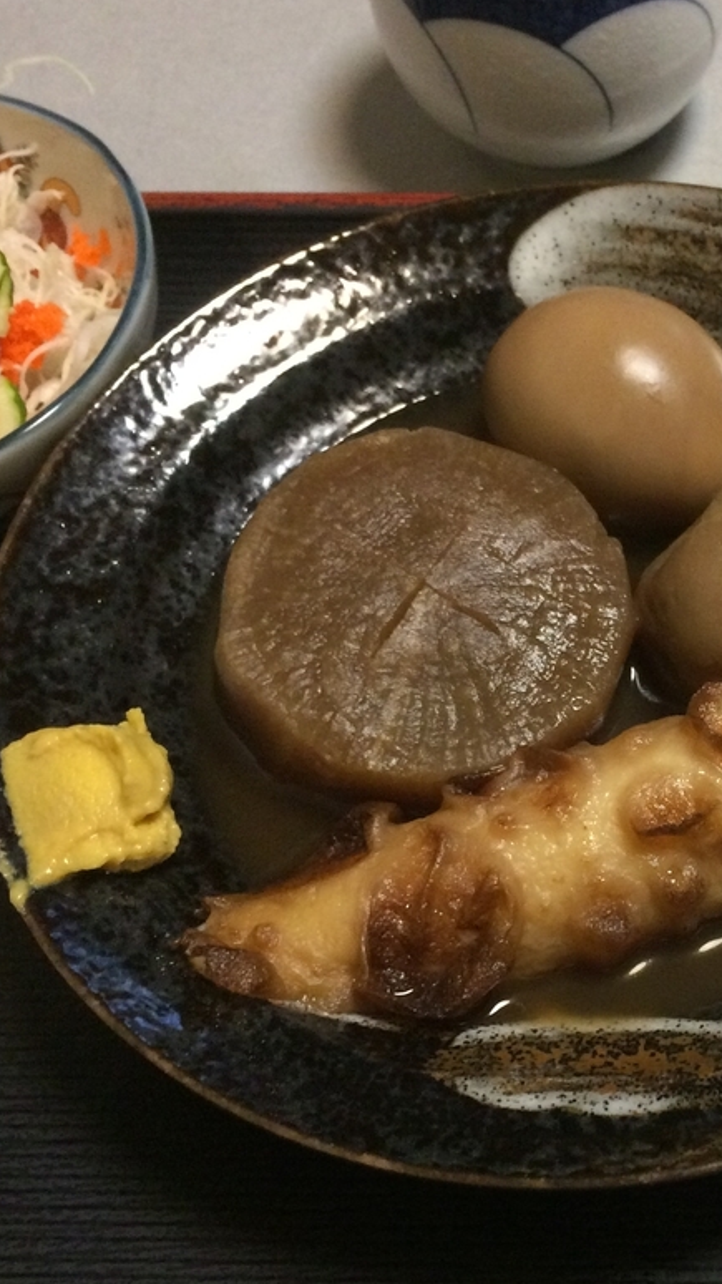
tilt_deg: -62.1
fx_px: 1669
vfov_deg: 41.9
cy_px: 783
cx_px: 676
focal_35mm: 49
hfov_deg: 23.6
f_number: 2.2
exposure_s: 1/30
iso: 320
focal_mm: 4.15
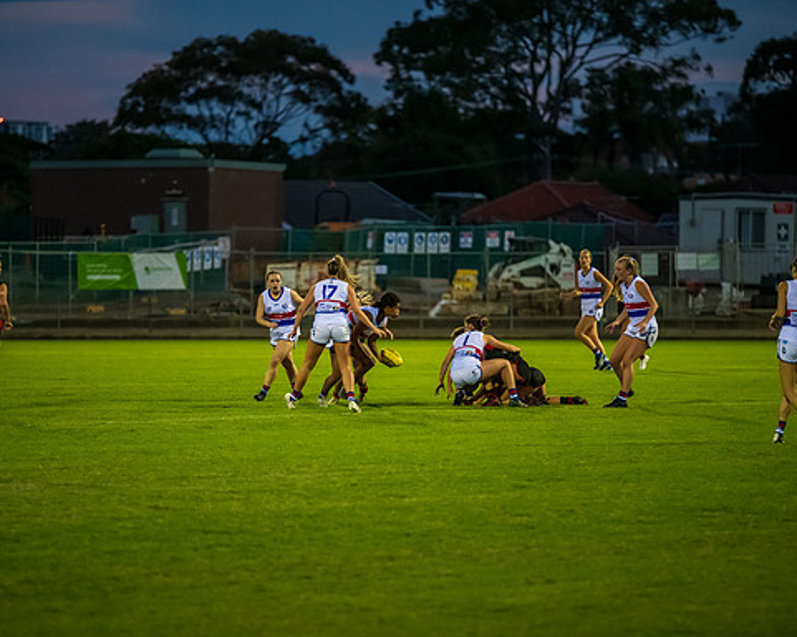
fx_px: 5633
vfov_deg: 6.5
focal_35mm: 239
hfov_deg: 8.1
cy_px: 329
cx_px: 389
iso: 3200
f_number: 2.8
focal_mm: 200
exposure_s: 1/800
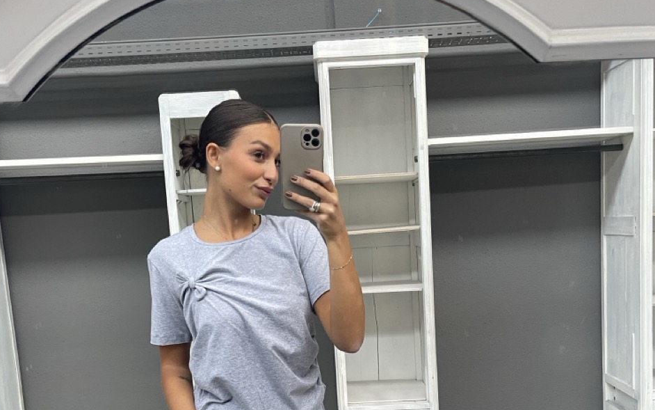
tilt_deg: -20.1
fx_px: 643
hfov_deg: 54.0
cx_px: 323
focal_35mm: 36
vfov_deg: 34.6
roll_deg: +3.5
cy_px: 304
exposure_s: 1/96
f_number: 1.6
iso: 125
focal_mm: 5.1
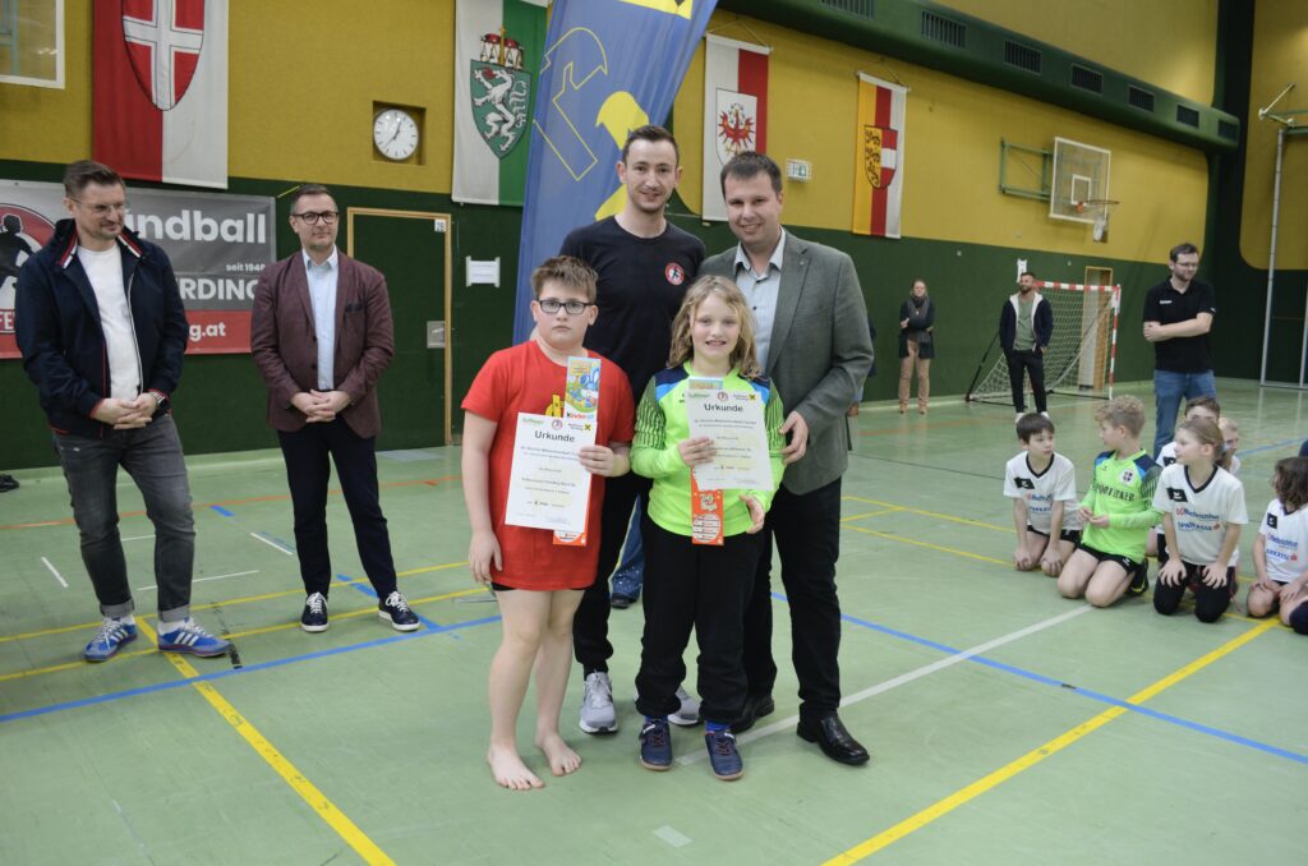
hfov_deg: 67.5
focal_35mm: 27
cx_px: 654
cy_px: 433
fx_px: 979
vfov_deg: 47.7
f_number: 4.5
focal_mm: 18
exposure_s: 1/80
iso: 400
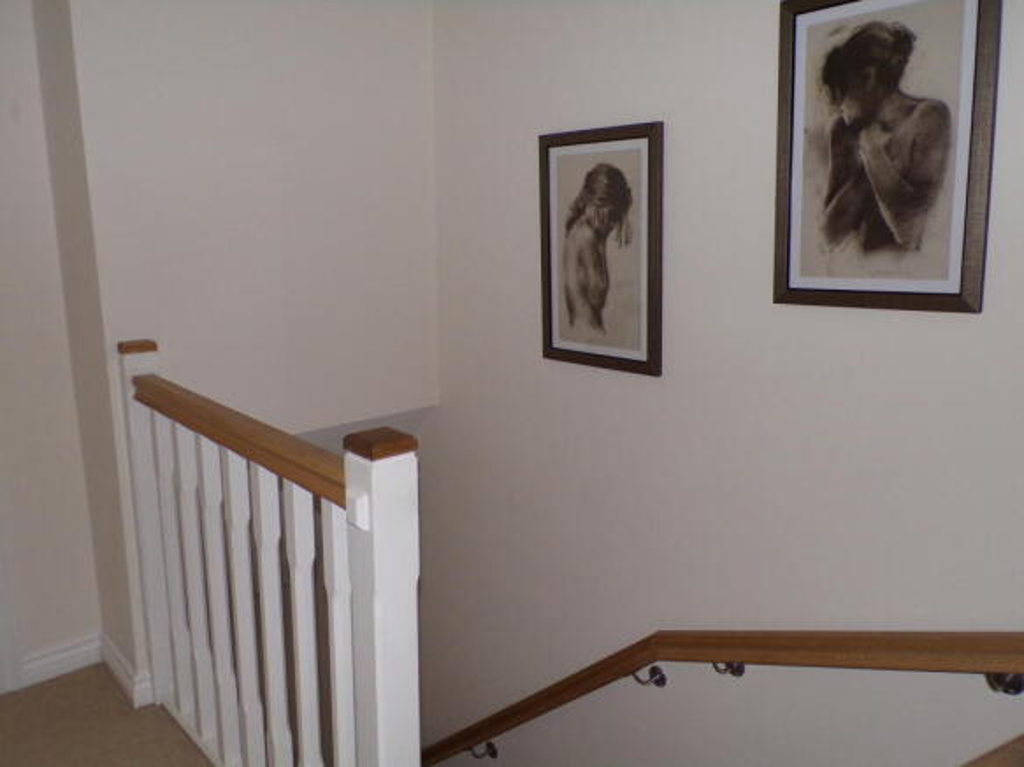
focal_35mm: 28
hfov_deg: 63.5
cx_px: 512
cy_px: 384
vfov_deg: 49.7
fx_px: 828
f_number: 3.1
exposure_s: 1/60
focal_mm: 5
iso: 200
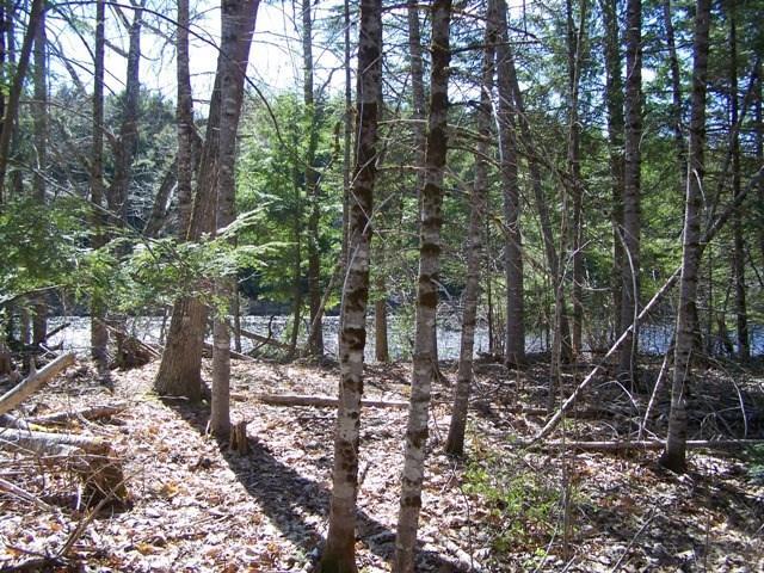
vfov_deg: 37.7
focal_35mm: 38
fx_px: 839
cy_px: 286
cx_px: 382
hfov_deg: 49.0
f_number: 2.8
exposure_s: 1/200
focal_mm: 6.3
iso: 64
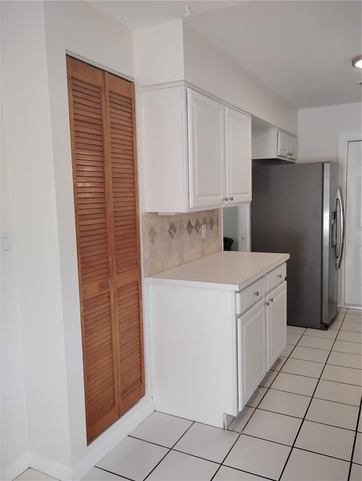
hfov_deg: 49.8
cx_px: 181
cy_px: 240
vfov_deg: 63.4
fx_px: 390
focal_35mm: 28
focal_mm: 4.26
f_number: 1.8
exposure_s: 1/120
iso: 956
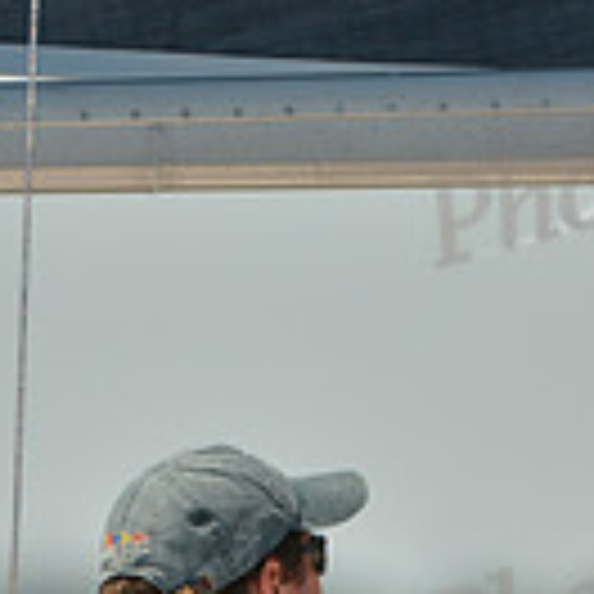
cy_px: 864
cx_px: 196
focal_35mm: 1494
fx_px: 29004
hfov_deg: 1.2
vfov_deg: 1.2
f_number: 4.5
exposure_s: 1/1600
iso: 200
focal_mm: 400
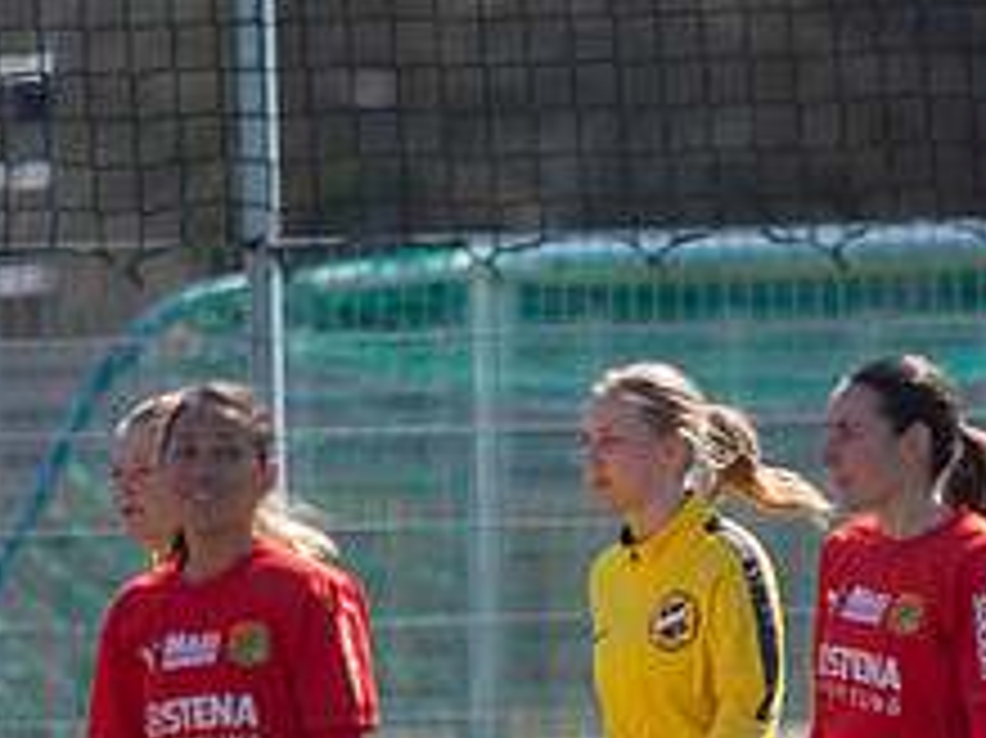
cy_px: 828
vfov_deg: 1.4
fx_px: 30660
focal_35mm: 1077
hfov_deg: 1.8
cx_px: 909
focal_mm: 420
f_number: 4
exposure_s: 1/1600
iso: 320
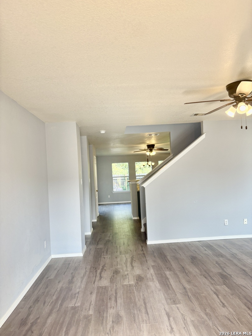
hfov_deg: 53.1
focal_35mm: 26
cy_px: 168
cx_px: 126
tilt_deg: +0.8
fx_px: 252
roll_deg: +2.2
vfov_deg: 67.3
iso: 50
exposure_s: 1/124
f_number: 1.6
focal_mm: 5.96
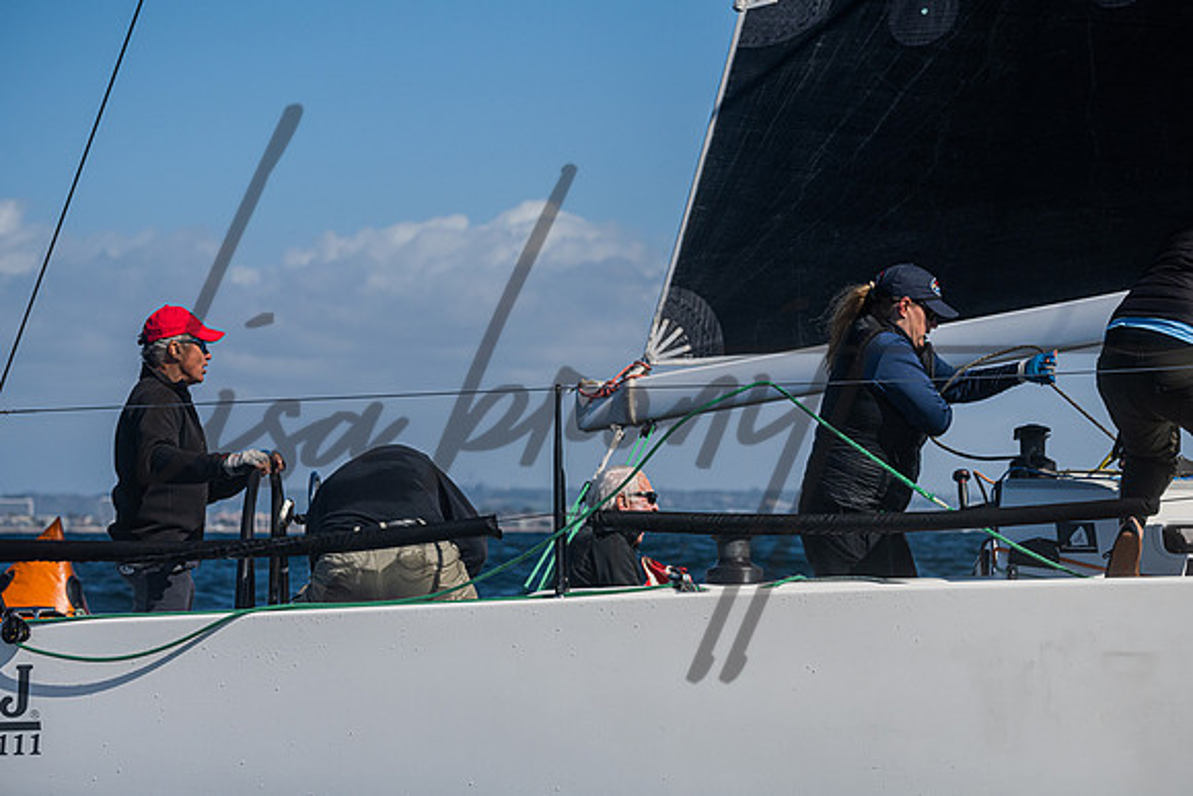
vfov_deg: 11.1
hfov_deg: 16.6
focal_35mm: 123
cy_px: 398
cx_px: 596
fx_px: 4089
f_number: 6.3
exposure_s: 1/8000
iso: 400
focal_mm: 120
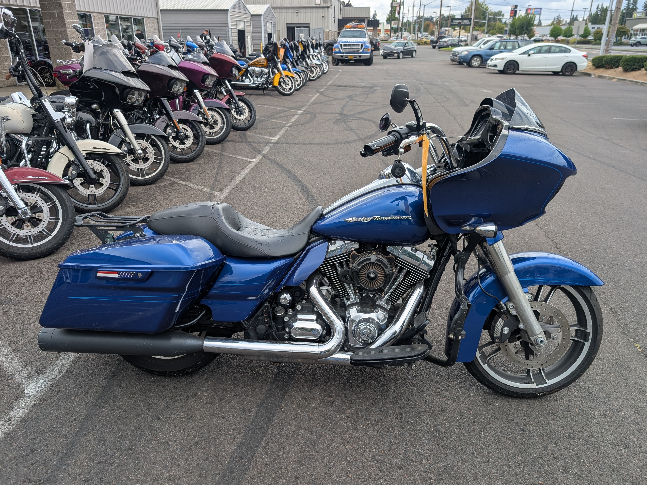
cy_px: 247
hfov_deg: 69.4
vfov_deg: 54.9
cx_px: 318
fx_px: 467
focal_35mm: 25
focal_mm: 6.9
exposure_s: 1/474
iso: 18
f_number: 1.68
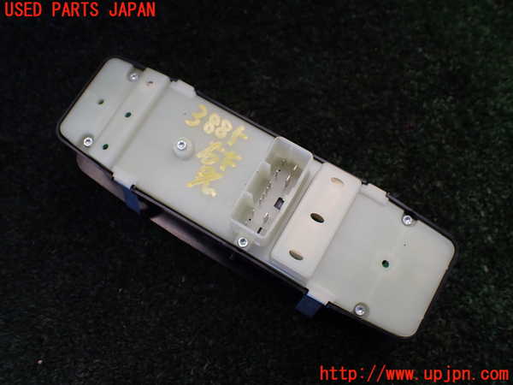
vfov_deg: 46.8
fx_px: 445
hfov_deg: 60.0
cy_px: 192
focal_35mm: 30
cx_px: 256
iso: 100
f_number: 2.3
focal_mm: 5.4
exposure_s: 1/200
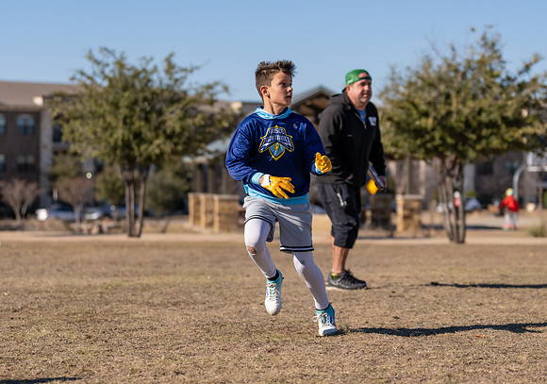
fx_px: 1790
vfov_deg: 12.2
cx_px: 278
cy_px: 177
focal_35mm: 116
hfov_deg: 17.4
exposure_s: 1/2500
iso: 100
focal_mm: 83
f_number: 2.8
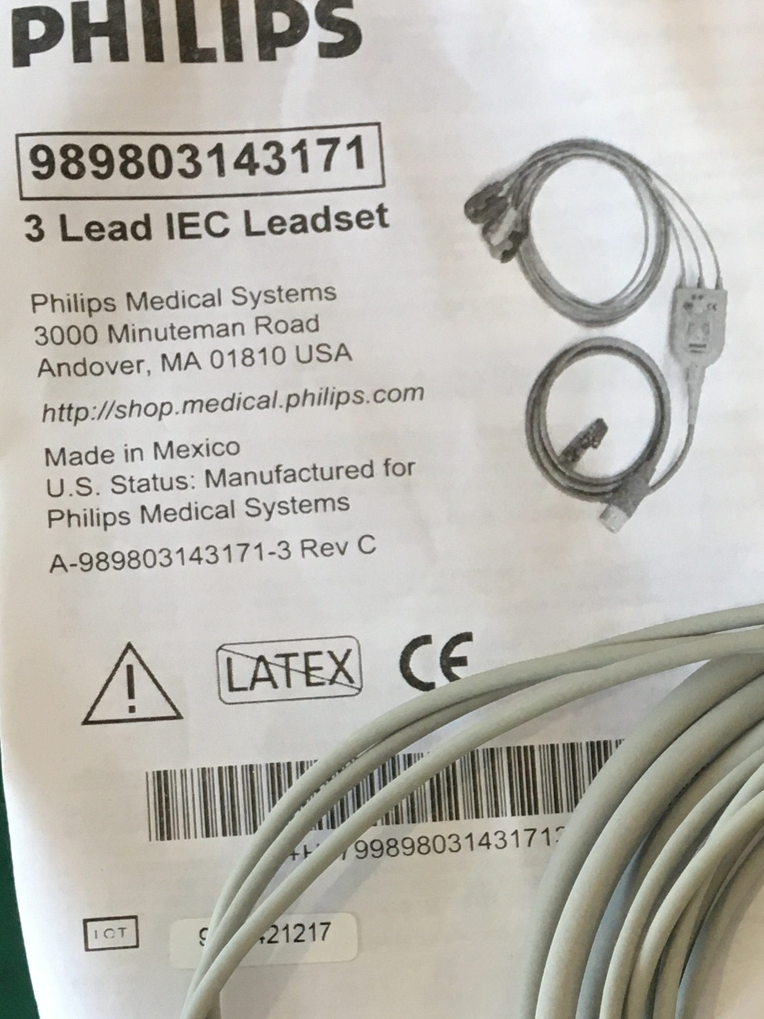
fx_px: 2090
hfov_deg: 19.9
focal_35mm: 71
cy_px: 687
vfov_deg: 27.2
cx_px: 810
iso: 80
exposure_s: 1/33
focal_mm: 4.15
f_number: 2.2
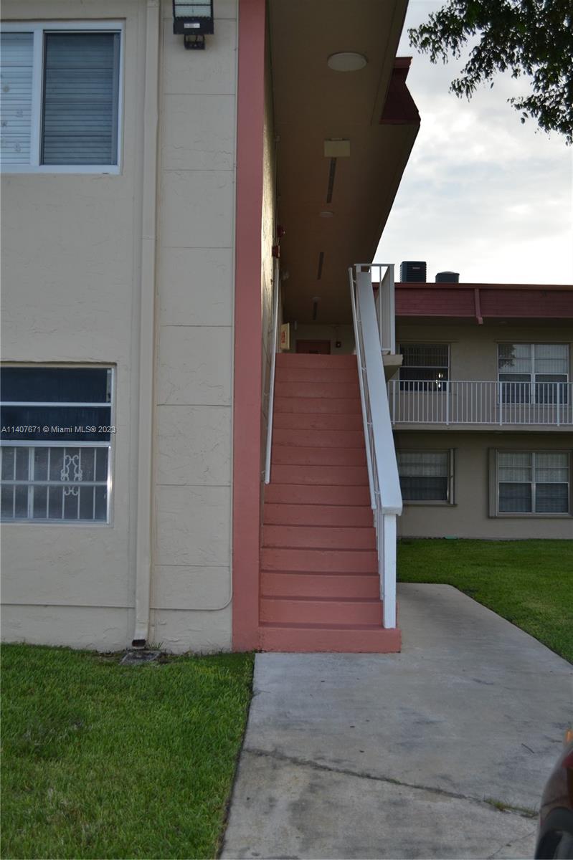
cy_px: 430
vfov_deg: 49.6
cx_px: 286
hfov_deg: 34.2
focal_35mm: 39
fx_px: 932
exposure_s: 1/200
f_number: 4.5
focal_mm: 26
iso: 100
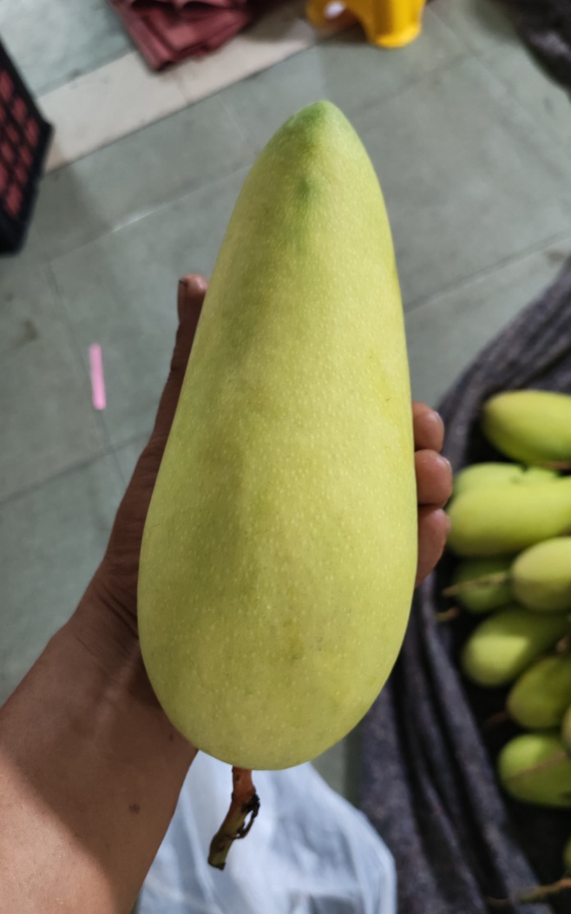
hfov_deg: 43.1
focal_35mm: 29
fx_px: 722
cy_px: 452
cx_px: 276
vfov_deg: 64.6
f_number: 1.95
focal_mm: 5.52
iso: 640
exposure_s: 1/100
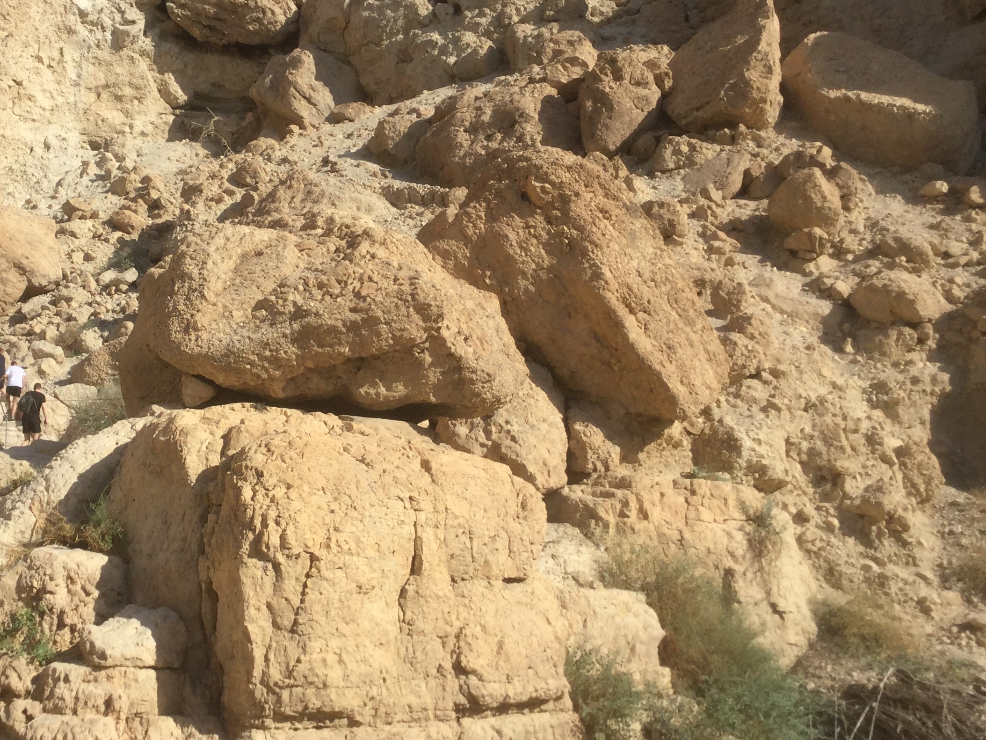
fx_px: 1367
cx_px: 323
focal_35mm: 48
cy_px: 319
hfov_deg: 39.2
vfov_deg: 30.2
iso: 25
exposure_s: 1/1812
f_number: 2.4
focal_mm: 3.3
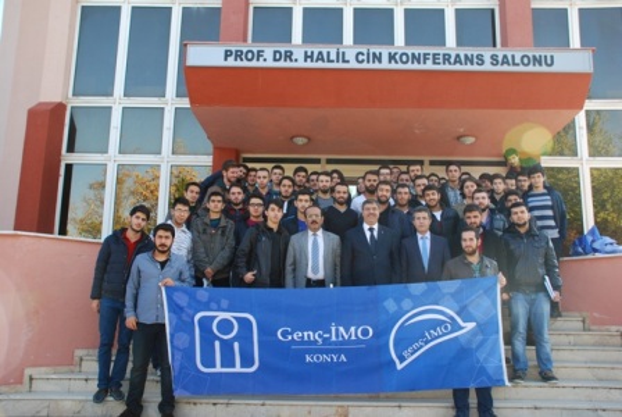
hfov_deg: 57.2
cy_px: 208
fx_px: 571
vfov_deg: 40.1
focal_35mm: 33
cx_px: 311
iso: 200
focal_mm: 22
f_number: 5.6
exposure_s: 1/125
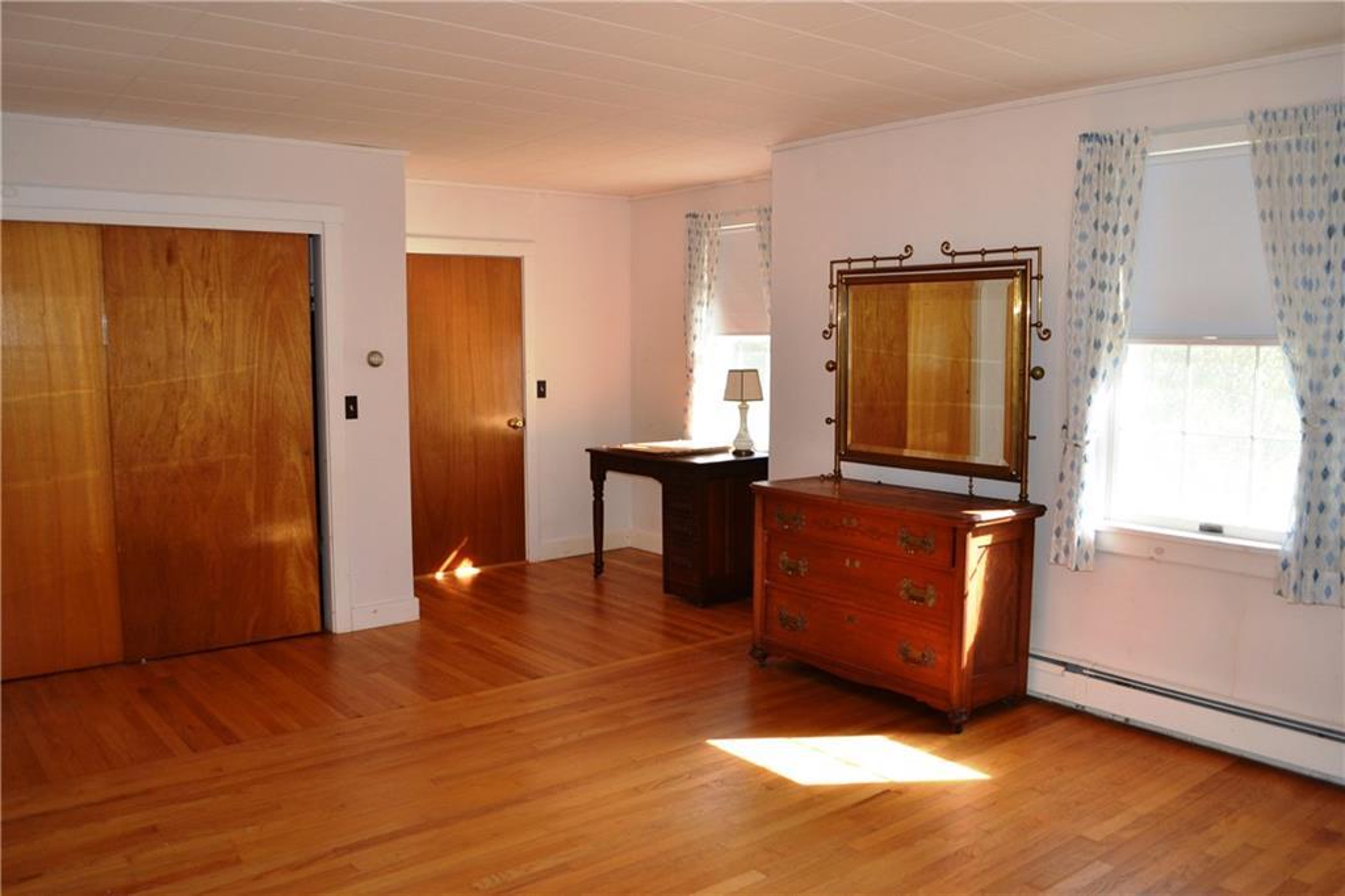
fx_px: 1008
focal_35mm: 27
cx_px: 672
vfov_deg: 47.9
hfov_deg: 67.4
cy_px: 448
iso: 280
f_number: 4
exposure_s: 1/125
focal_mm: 18
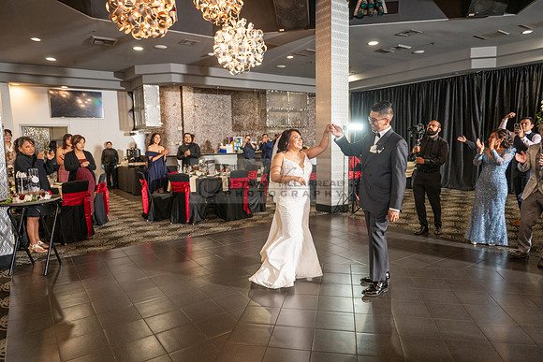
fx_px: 362
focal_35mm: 24
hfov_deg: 73.7
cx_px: 272
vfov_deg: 53.2
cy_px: 181
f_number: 3.2
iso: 800
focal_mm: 24
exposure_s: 1/200
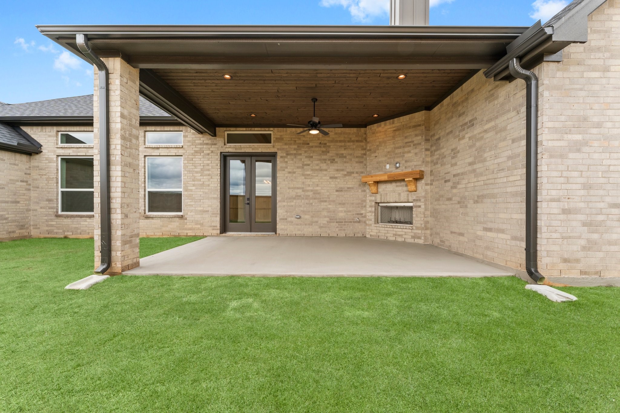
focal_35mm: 14
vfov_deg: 81.2
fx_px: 241
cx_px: 310
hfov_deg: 104.3
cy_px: 206
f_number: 11
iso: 640
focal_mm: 14
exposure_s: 1/50
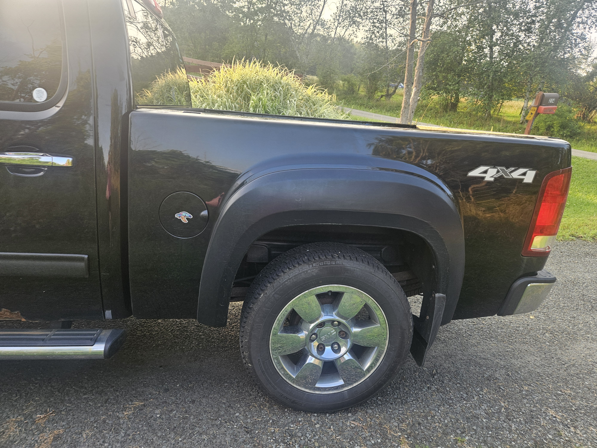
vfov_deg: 58.9
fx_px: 397
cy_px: 224
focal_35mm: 23
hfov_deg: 73.9
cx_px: 298
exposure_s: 1/149
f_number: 1.8
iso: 50
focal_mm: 5.4
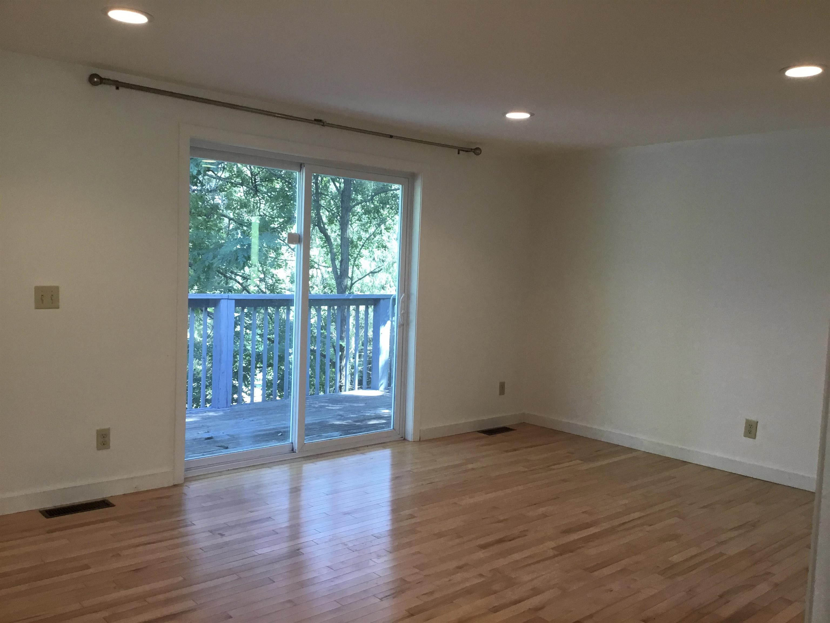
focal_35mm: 31
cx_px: 415
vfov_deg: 45.4
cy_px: 312
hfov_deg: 58.4
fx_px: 743
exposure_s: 1/30
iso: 32
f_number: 2.4
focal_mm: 3.3
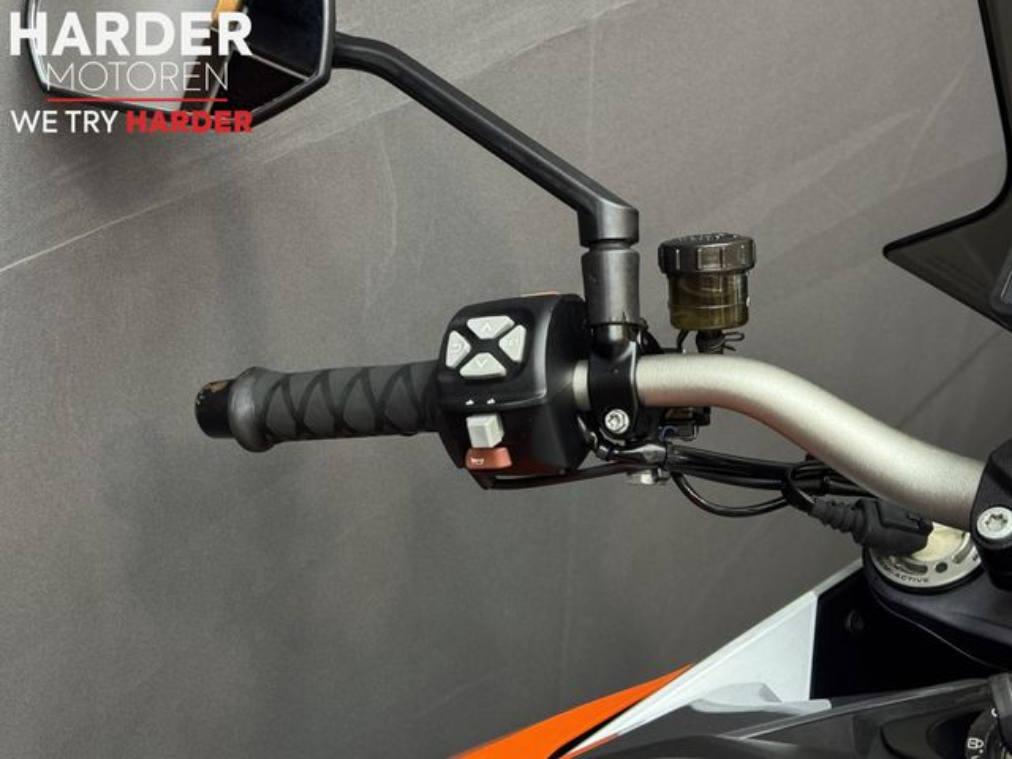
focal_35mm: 48
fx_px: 1403
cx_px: 506
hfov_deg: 39.7
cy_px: 380
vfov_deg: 30.3
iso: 200
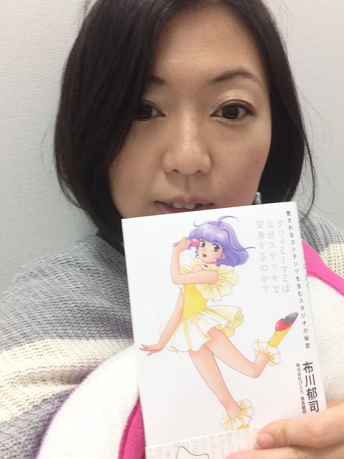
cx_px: 172
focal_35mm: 35
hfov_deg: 40.7
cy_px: 230
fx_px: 464
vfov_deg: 52.6
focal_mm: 2.18
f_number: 2.4
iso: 80
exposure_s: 1/30
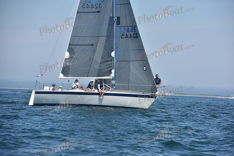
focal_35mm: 200
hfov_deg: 10.3
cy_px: 78
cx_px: 117
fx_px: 1300
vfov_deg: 6.9
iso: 320
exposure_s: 1/1600
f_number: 8
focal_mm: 200
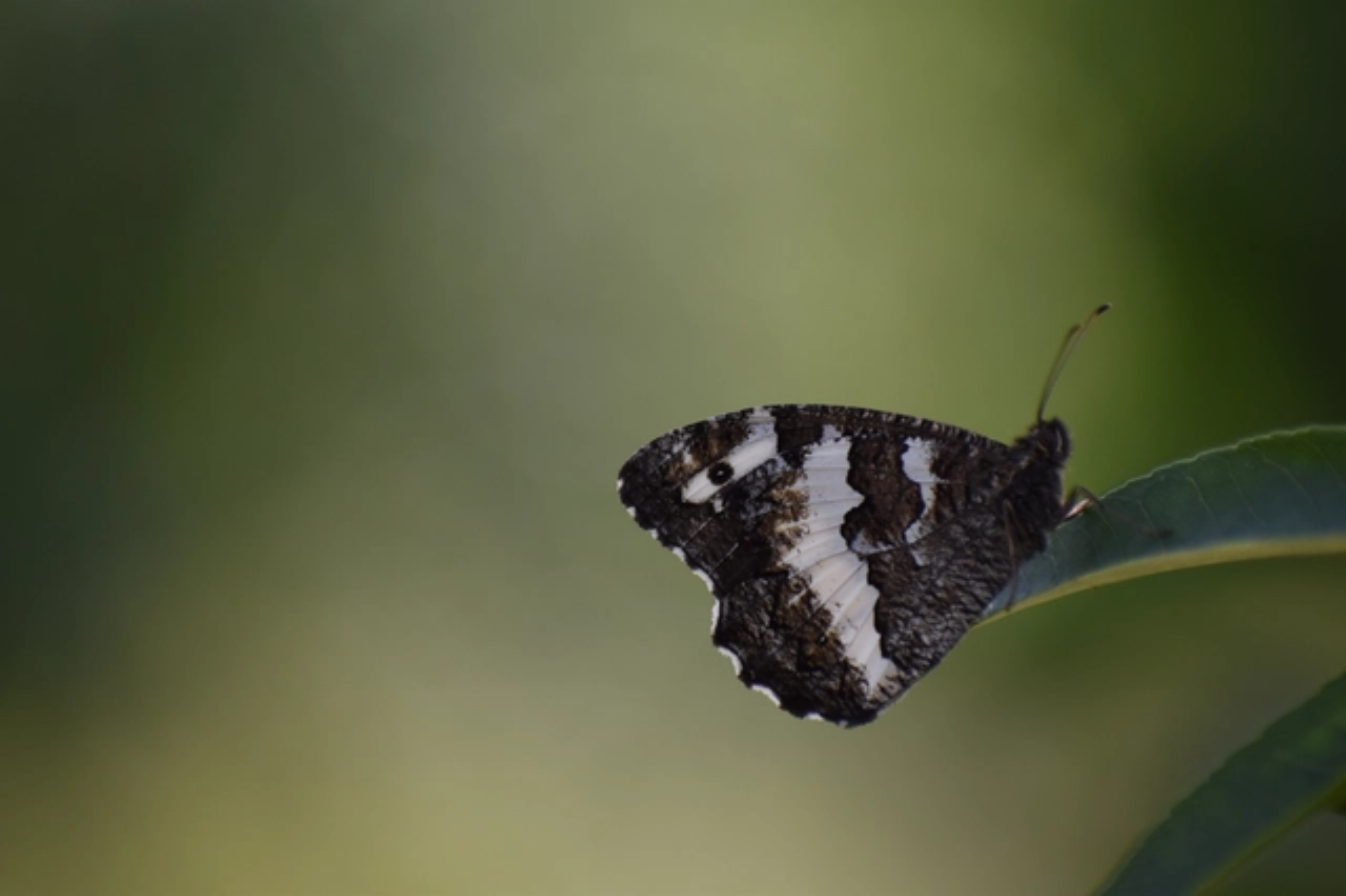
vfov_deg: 3.1
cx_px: 673
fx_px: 16816
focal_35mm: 450
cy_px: 448
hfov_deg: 4.6
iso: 320
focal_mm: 300
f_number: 6.3
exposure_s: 1/640
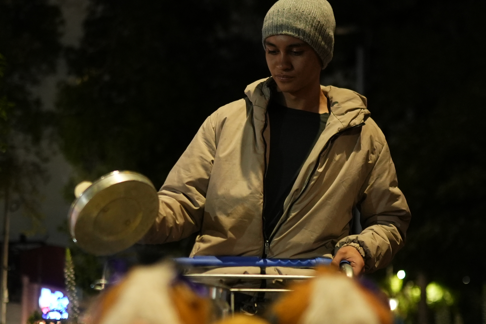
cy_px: 182
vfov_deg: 22.3
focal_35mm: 61
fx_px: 824
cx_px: 210
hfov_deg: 32.8
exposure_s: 1/125
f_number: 1.4
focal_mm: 35
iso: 3200
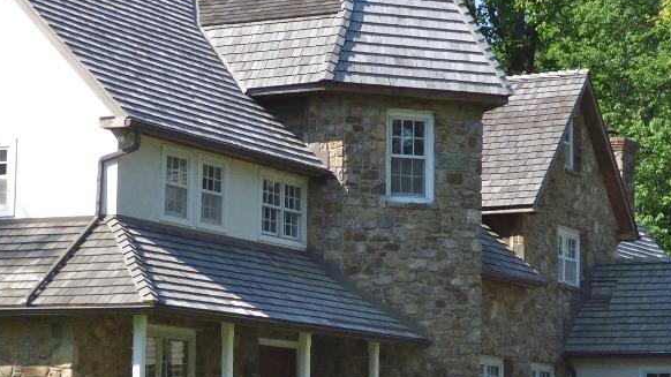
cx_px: 270
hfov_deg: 17.3
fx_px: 2206
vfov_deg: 9.8
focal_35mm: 124
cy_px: 184
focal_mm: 8.24
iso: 100
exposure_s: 1/500
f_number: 3.8
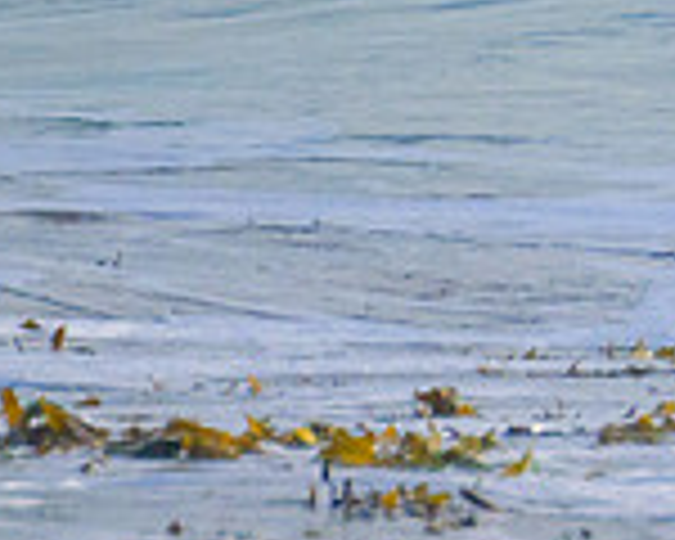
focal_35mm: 3973
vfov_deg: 0.4
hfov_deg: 0.5
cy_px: -538
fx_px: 79370
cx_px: 1724
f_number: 13
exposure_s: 1/2000
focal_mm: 800
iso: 2200
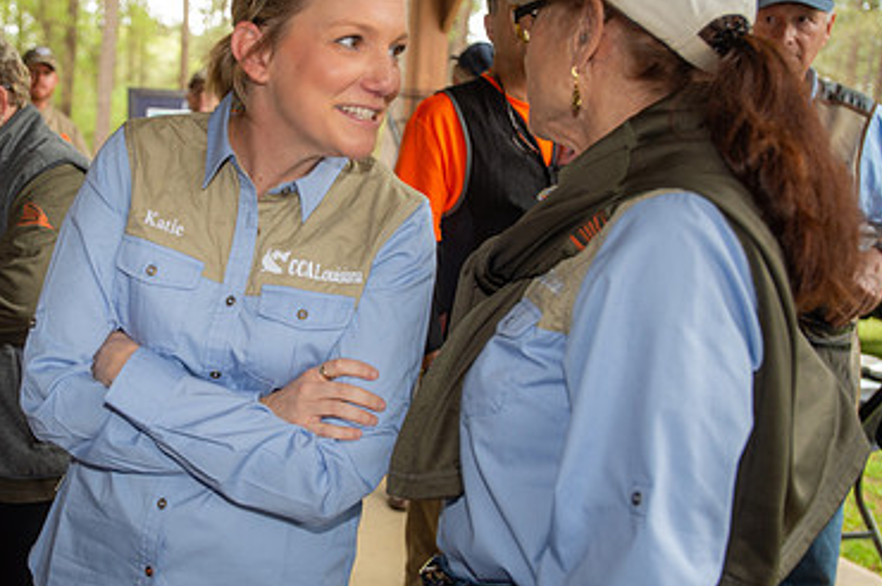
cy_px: 286
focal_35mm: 47
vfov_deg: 28.6
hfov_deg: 41.0
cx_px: 250
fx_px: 1150
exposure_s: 1/160
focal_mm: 30
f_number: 2.8
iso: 400
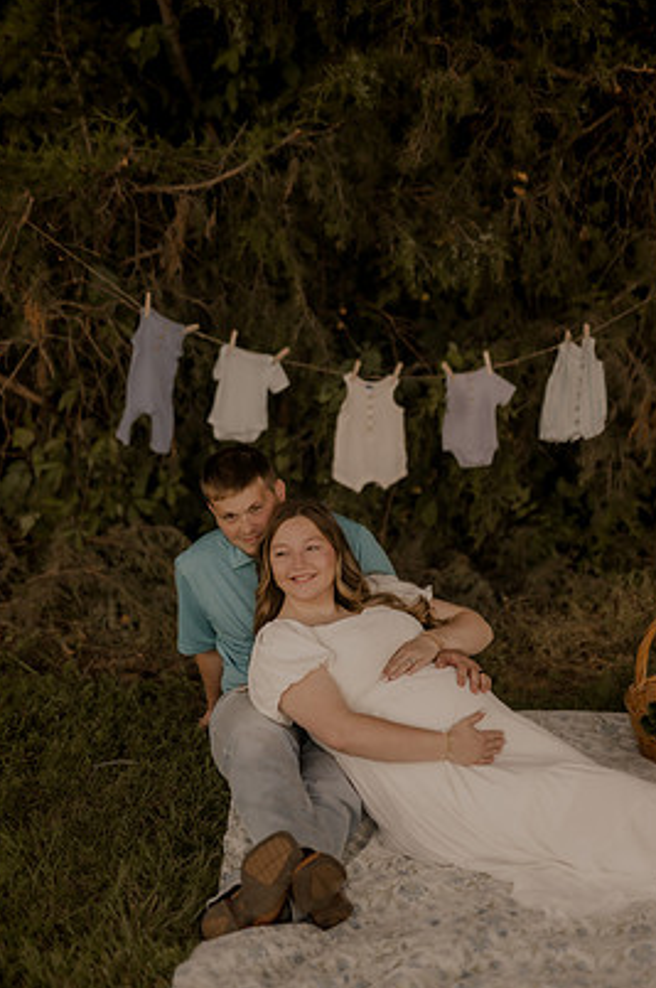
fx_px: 1535
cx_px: 311
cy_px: 519
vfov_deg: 35.7
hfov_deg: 24.1
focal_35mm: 56
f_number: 1.4
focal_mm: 50
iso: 200
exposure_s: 1/1000
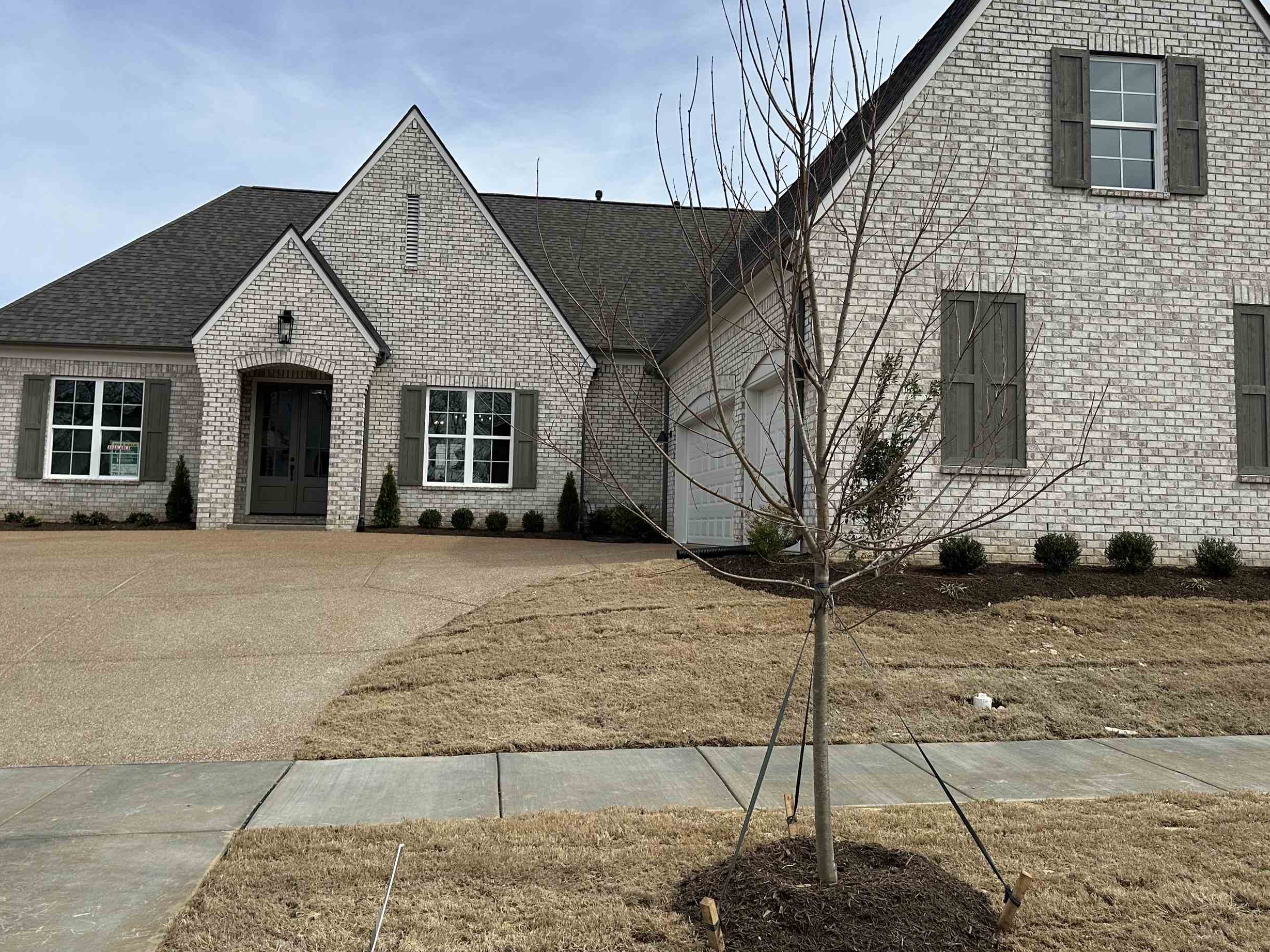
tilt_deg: +6.8
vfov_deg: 46.7
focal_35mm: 30
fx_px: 1101
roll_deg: -1.8
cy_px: 418
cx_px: 647
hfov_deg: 60.0
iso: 80
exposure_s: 1/5525
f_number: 1.78
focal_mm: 6.86
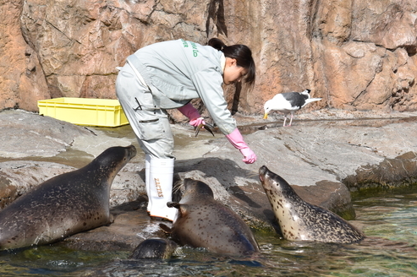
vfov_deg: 7.7
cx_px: 198
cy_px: 158
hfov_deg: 11.5
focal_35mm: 179
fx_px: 2072
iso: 400
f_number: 8
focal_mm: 98
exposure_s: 1/2000
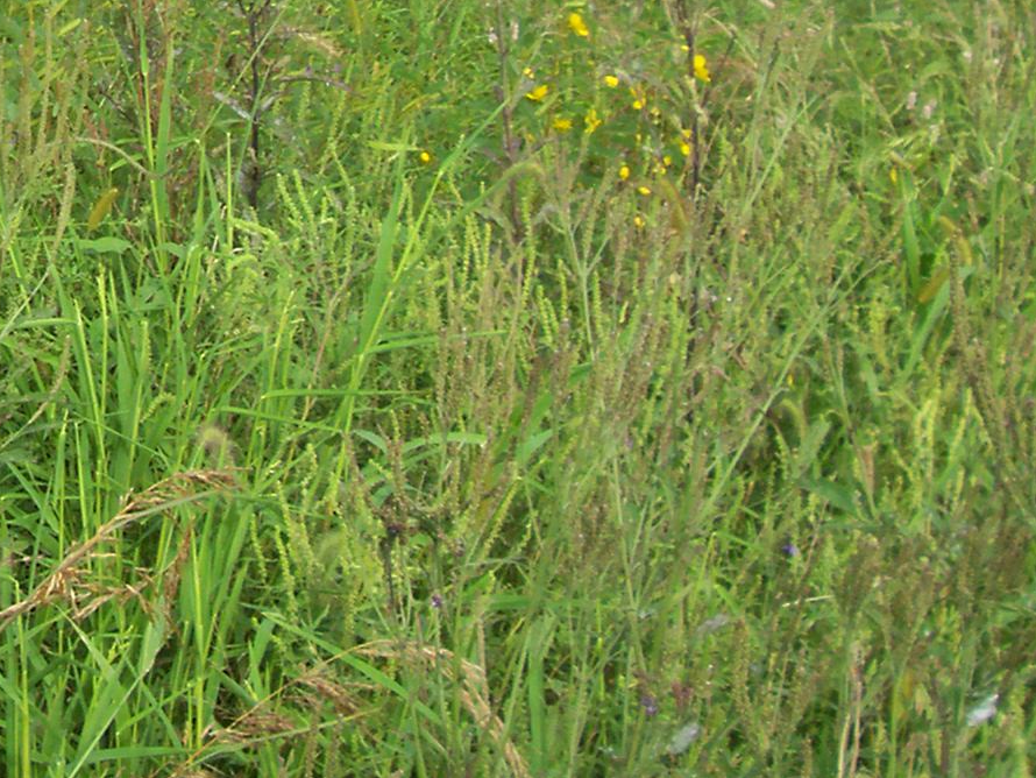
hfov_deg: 20.6
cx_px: -261
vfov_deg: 16.3
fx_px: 2634
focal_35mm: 88
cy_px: -77
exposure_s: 1/306
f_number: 5.1
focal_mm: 5.6
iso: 80
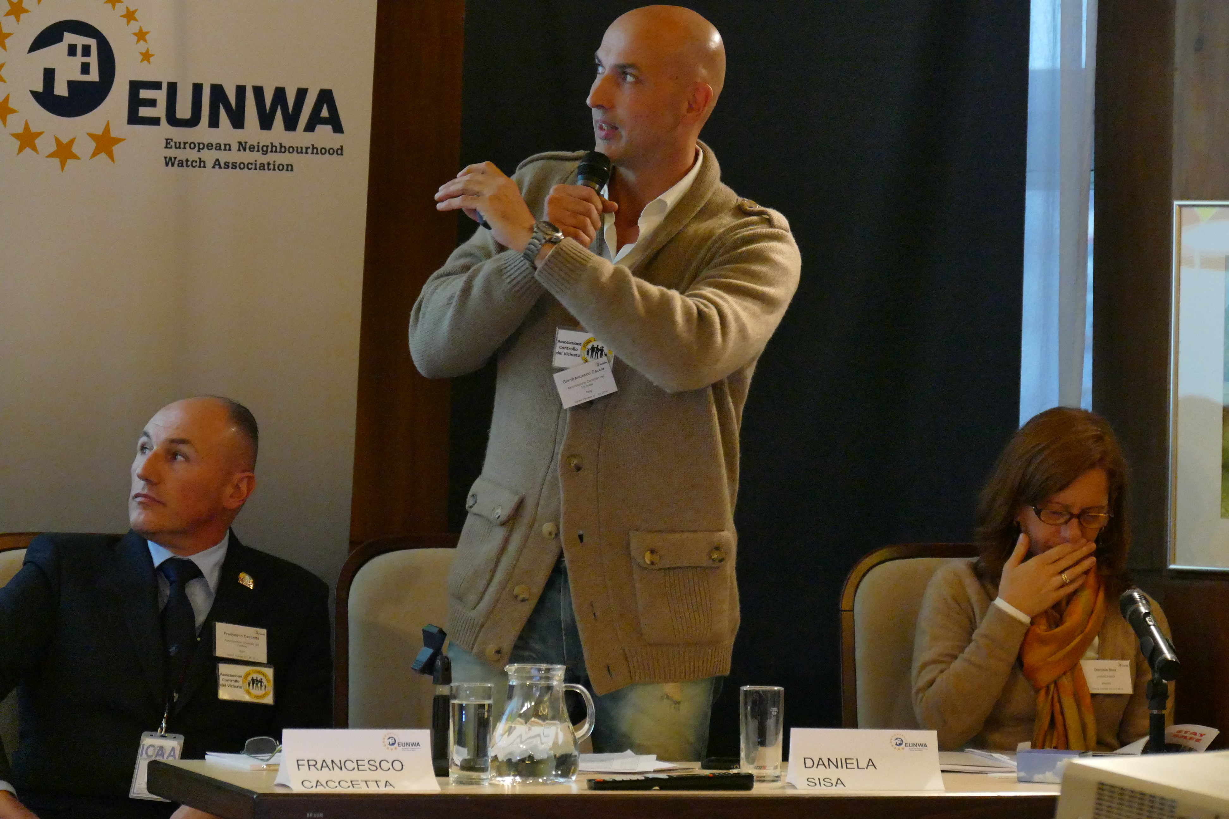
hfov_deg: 12.1
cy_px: 410
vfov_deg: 8.1
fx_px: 5803
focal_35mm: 170
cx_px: 614
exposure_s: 1/125
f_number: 4
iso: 3200
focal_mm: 61.93
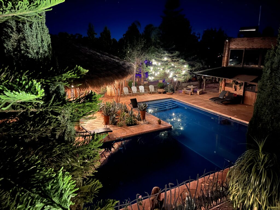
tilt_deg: -16.5
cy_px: 105
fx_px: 210
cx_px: 140
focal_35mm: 26
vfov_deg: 53.1
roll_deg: +0.5
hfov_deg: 67.3
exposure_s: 1/2
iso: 1000
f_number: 1.6
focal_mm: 5.1
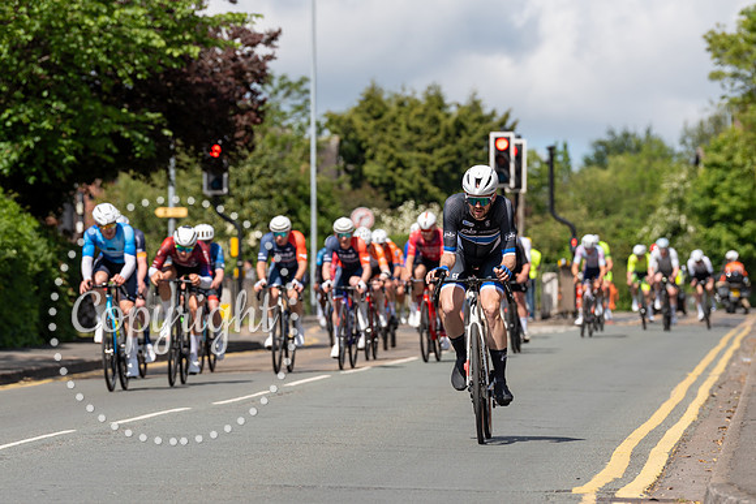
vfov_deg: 5.5
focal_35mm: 252
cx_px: 416
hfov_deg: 8.2
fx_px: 5291
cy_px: 229
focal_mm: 200
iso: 200
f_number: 5.6
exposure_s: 1/1000
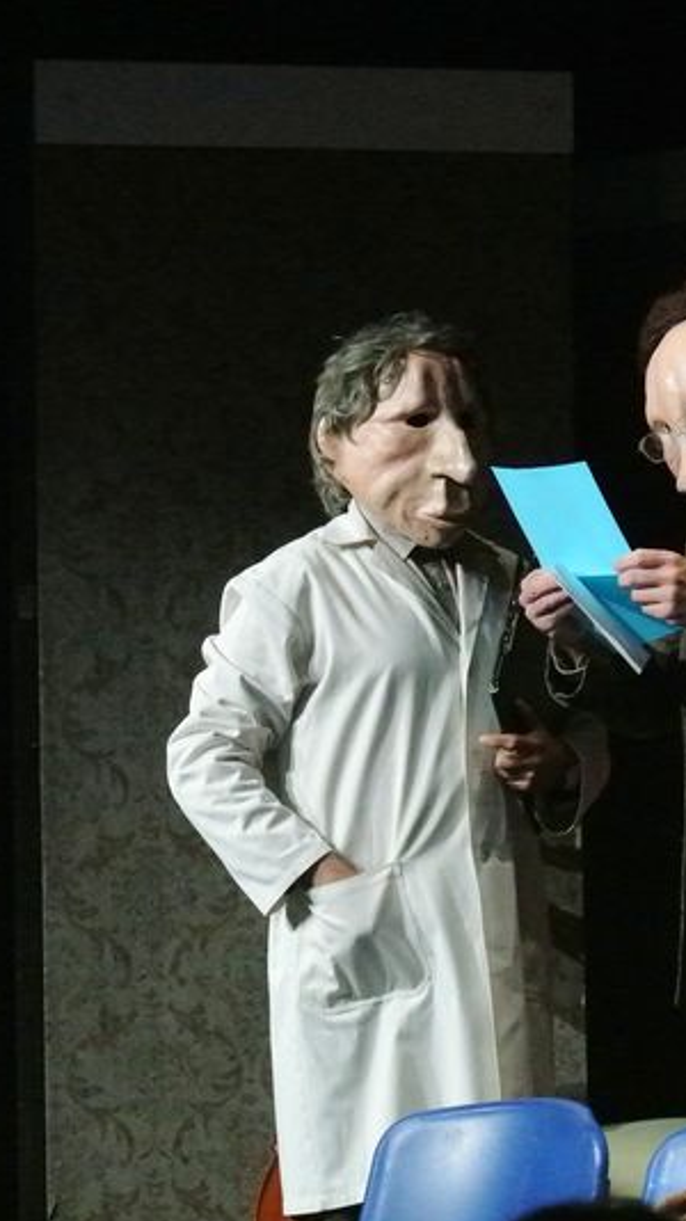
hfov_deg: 7.5
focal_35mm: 162
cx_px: 702
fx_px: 5244
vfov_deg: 13.3
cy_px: 612
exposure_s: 1/125
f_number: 4
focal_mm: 38.5
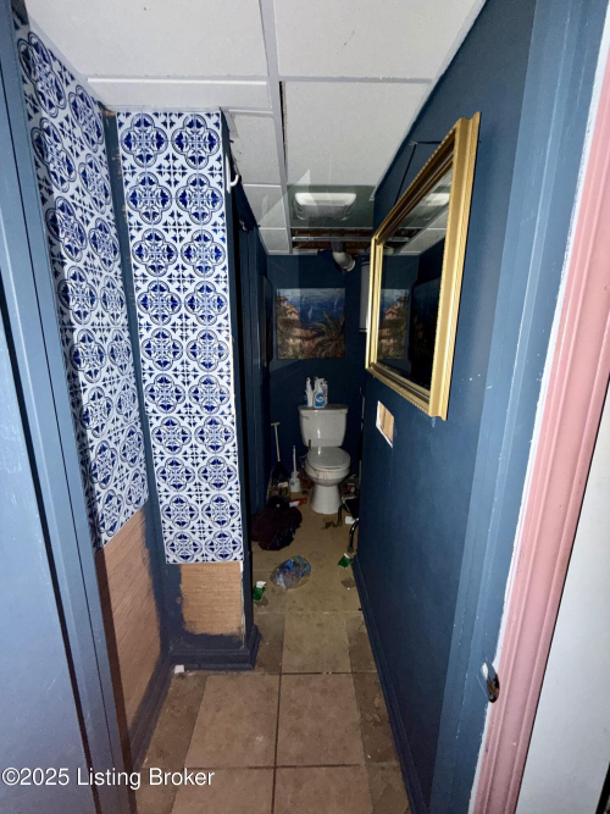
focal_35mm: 14
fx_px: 329
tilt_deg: -12.3
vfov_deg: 102.1
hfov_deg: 85.7
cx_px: 305
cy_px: 407
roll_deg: -0.5
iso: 200
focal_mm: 2.22
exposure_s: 1/17
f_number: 2.2
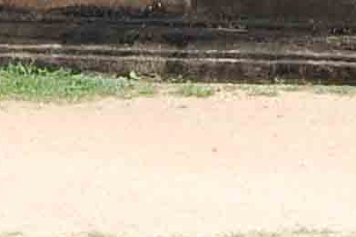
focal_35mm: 322
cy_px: -589
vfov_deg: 4.1
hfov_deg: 6.3
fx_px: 3183
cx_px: 575
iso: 200
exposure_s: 1/250
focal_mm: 28
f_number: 8
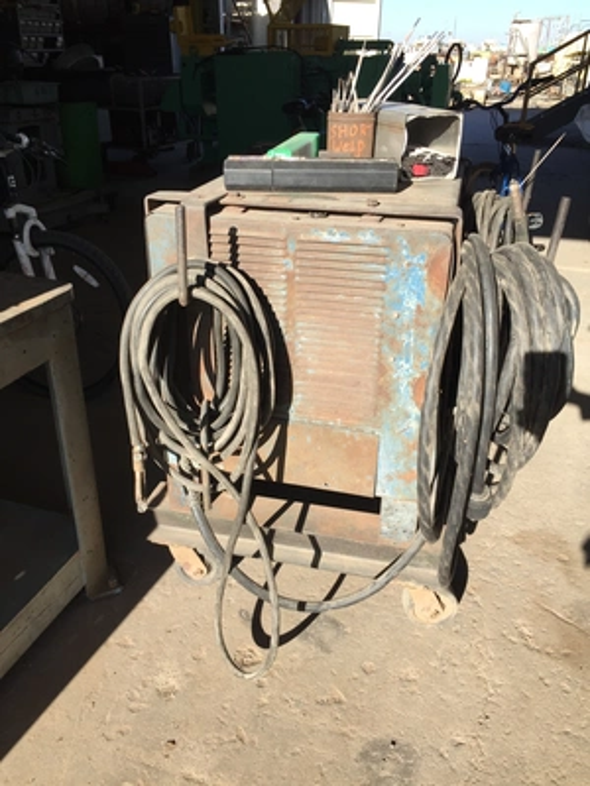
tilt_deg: -27.0
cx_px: 295
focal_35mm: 29
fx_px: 659
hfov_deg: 48.2
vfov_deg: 61.7
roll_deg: -2.4
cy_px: 393
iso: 32
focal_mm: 4.15
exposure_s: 1/842
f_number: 2.2
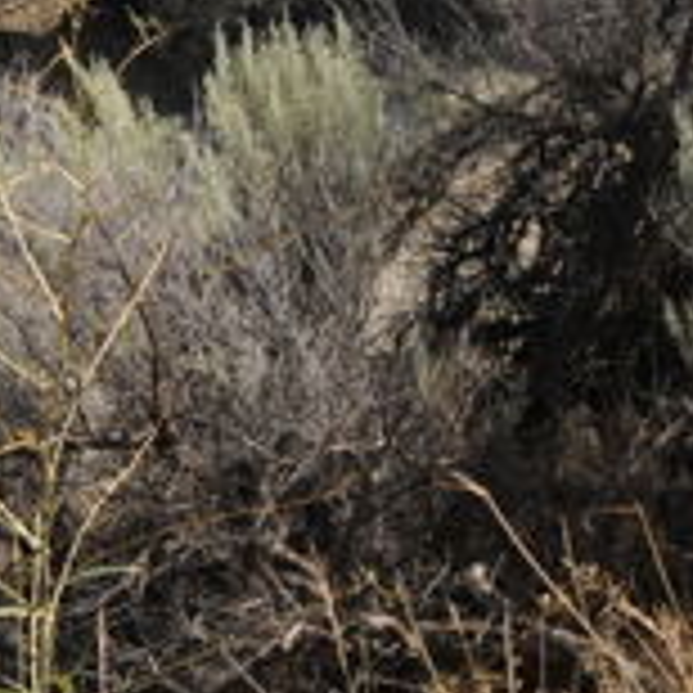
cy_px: -364
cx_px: 1642
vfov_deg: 10.9
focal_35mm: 154
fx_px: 3488
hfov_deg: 10.0
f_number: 13
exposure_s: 1/160
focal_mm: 35
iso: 200
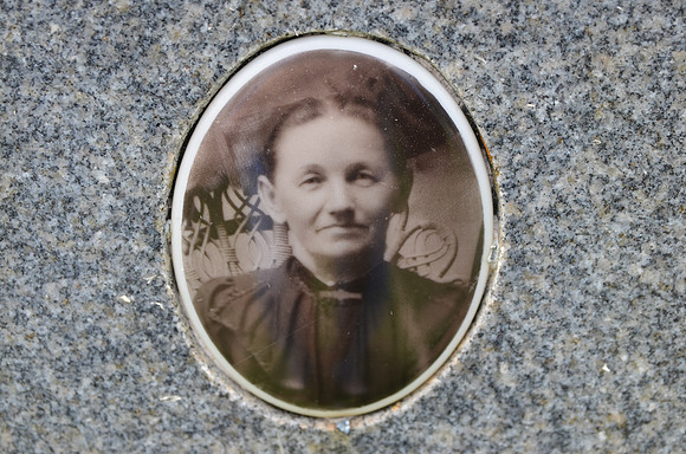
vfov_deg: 13.0
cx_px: 343
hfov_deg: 19.5
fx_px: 1996
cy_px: 227
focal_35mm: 105
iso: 200
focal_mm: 70
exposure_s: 1/200
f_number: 7.1
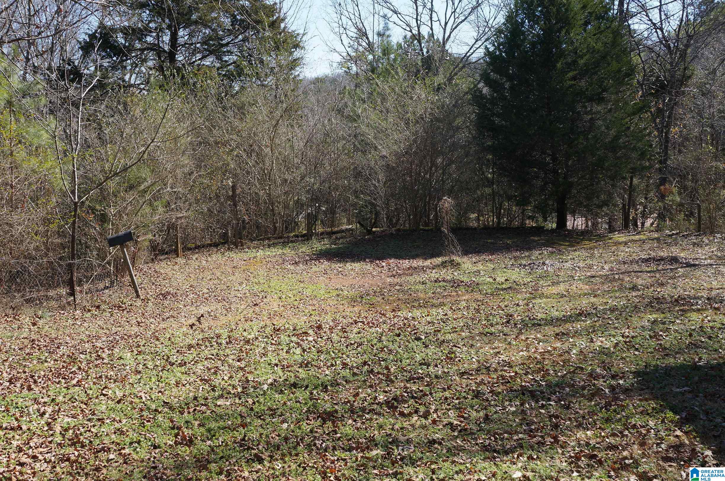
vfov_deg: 29.8
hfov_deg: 43.7
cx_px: 362
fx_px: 905
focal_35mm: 45
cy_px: 240
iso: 100
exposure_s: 1/125
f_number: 8
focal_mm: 30
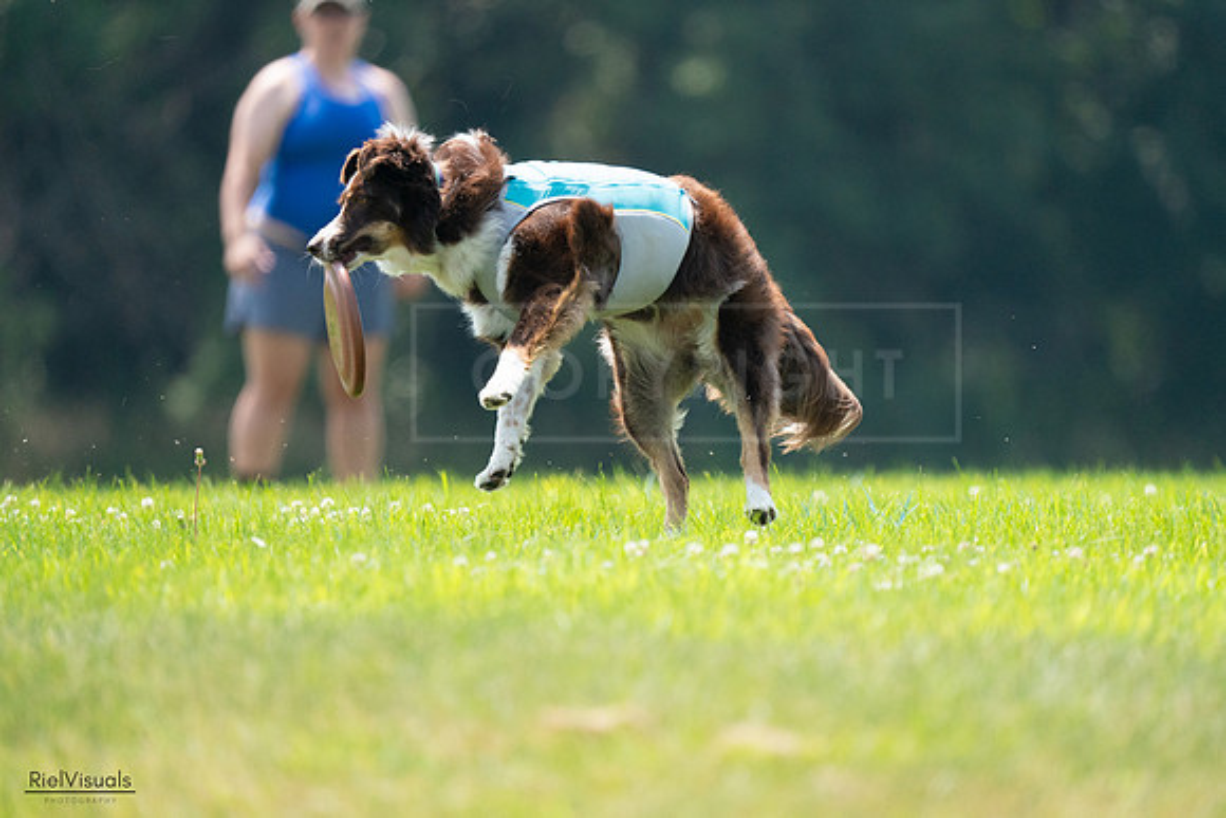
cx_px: 613
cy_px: 409
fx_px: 20437
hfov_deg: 3.4
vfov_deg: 2.3
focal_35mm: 600
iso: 3200
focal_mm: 600
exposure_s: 1/4000
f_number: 6.3
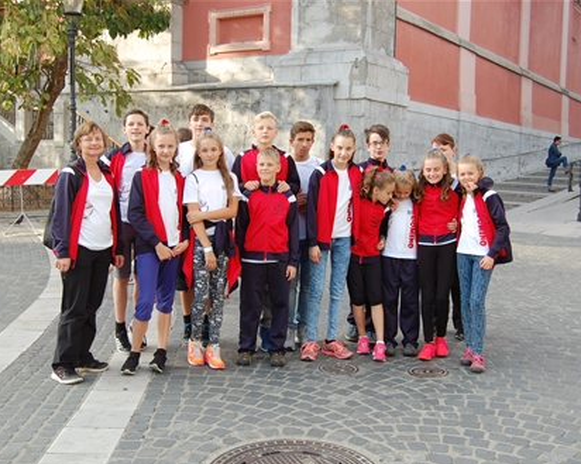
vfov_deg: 36.5
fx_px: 705
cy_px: 233
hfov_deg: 44.8
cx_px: 281
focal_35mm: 41
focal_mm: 24
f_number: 5.6
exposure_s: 1/125
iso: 200
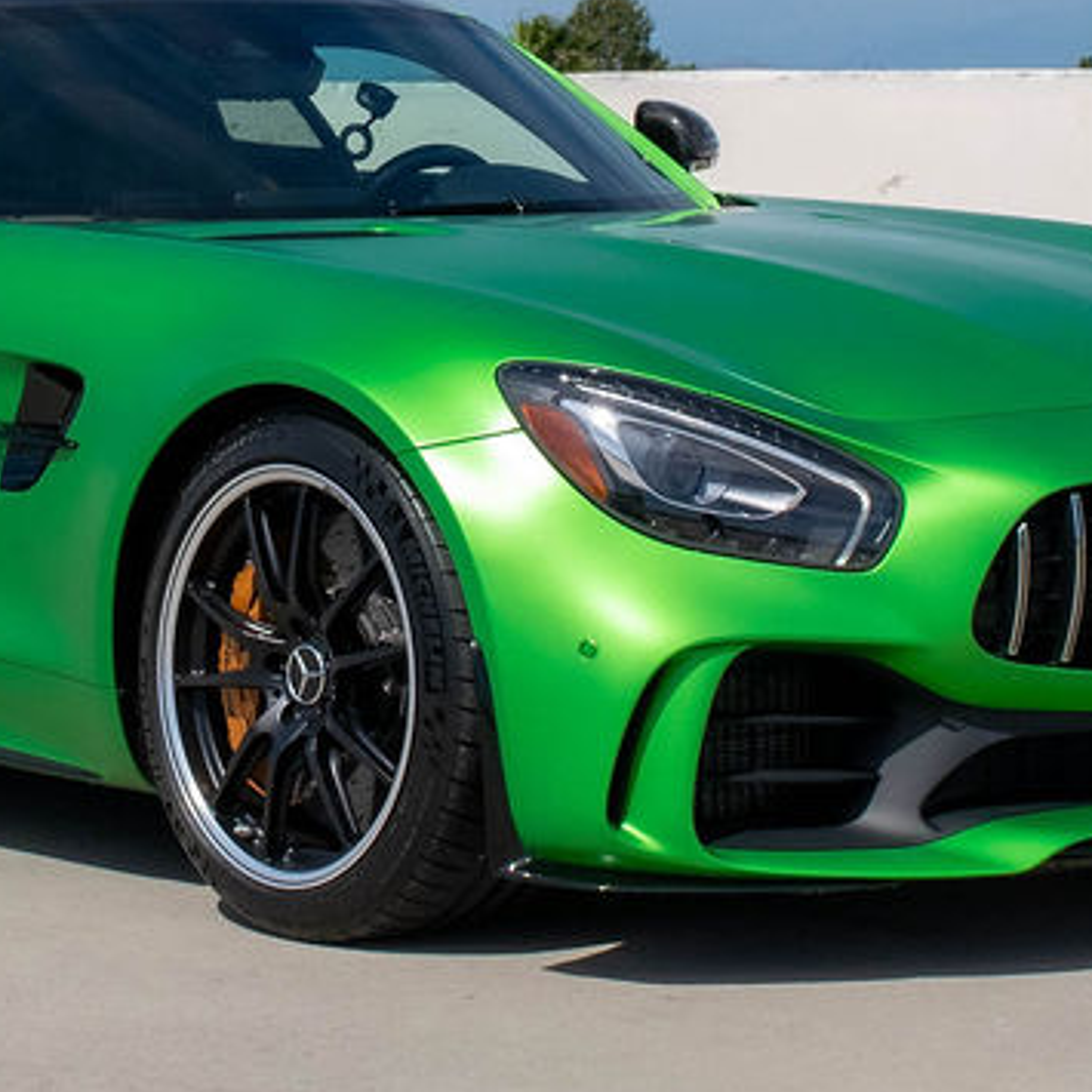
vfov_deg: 12.5
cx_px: 301
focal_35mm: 138
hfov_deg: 12.6
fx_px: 4925
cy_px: 11
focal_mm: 24
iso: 320
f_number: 8
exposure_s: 1/2000
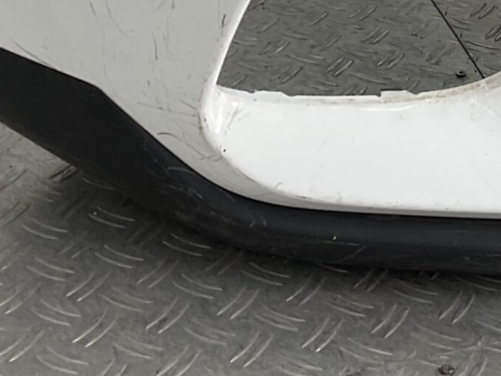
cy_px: -177
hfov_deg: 17.5
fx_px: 1578
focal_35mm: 109
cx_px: 525
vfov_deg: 12.9
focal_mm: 3
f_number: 1.8
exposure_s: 1/266
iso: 16
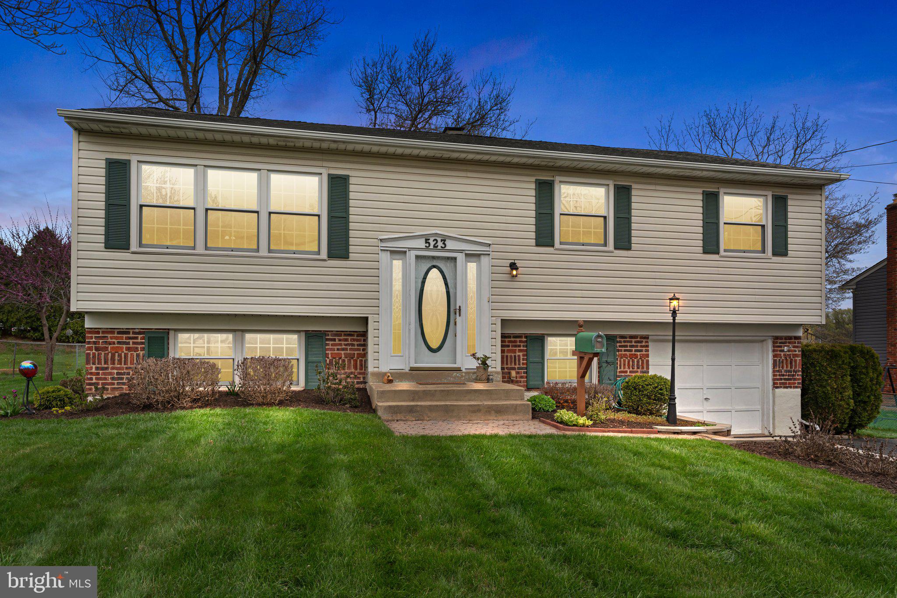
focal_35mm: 24
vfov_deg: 53.1
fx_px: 598
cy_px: 299
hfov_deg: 73.7
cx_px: 448
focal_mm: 24
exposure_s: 1/200
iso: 500
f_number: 10
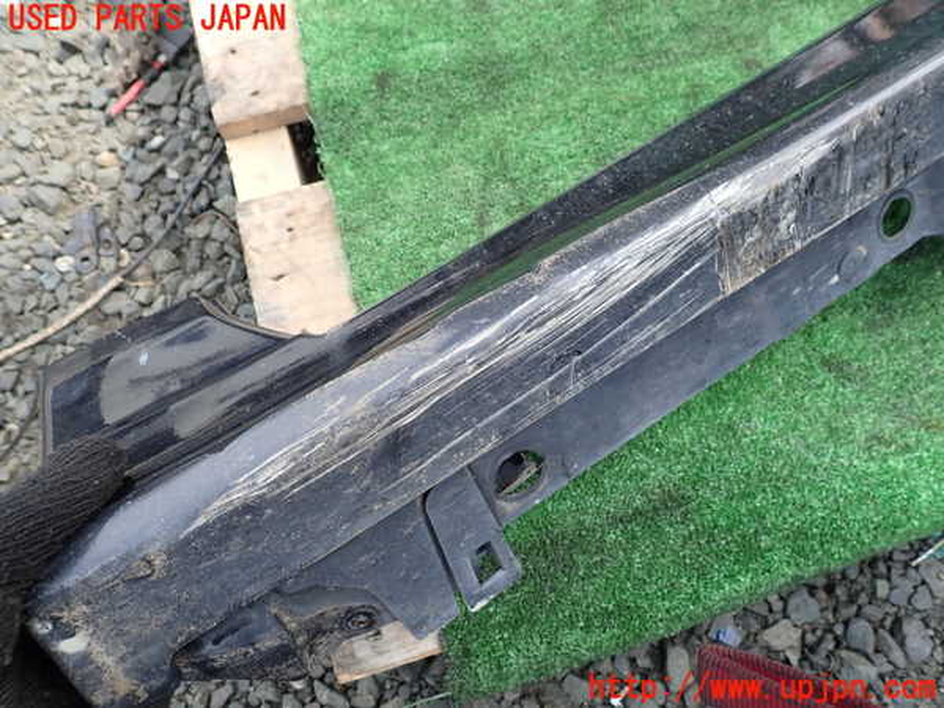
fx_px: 682
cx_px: 472
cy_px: 354
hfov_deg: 69.4
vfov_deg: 54.9
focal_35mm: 25
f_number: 2.8
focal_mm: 4.5
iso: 100
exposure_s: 1/160
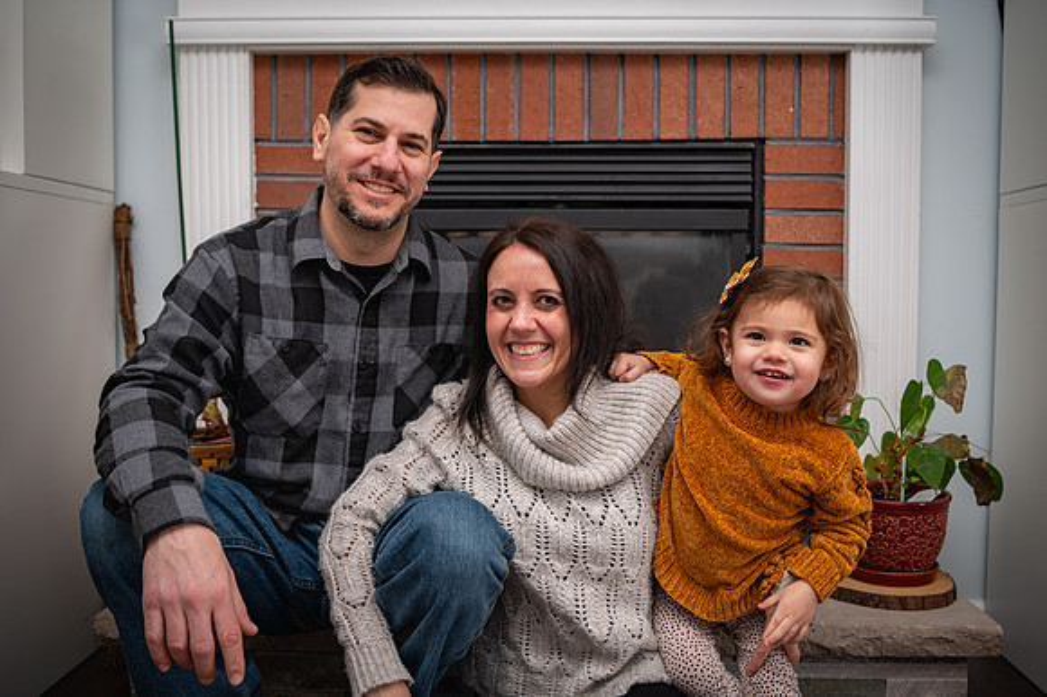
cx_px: 537
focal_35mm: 34
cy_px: 339
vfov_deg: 38.3
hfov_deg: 55.2
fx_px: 1002
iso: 200
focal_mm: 32
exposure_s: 1/125
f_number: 2.8
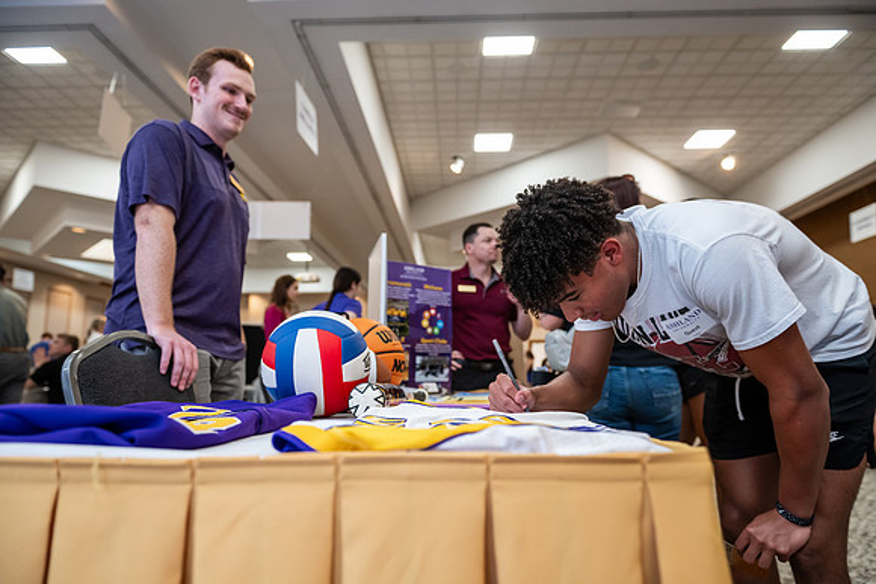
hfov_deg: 73.7
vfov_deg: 53.2
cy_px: 292
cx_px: 438
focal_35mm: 24
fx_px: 584
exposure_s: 1/200
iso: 2000
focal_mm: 24
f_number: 3.2
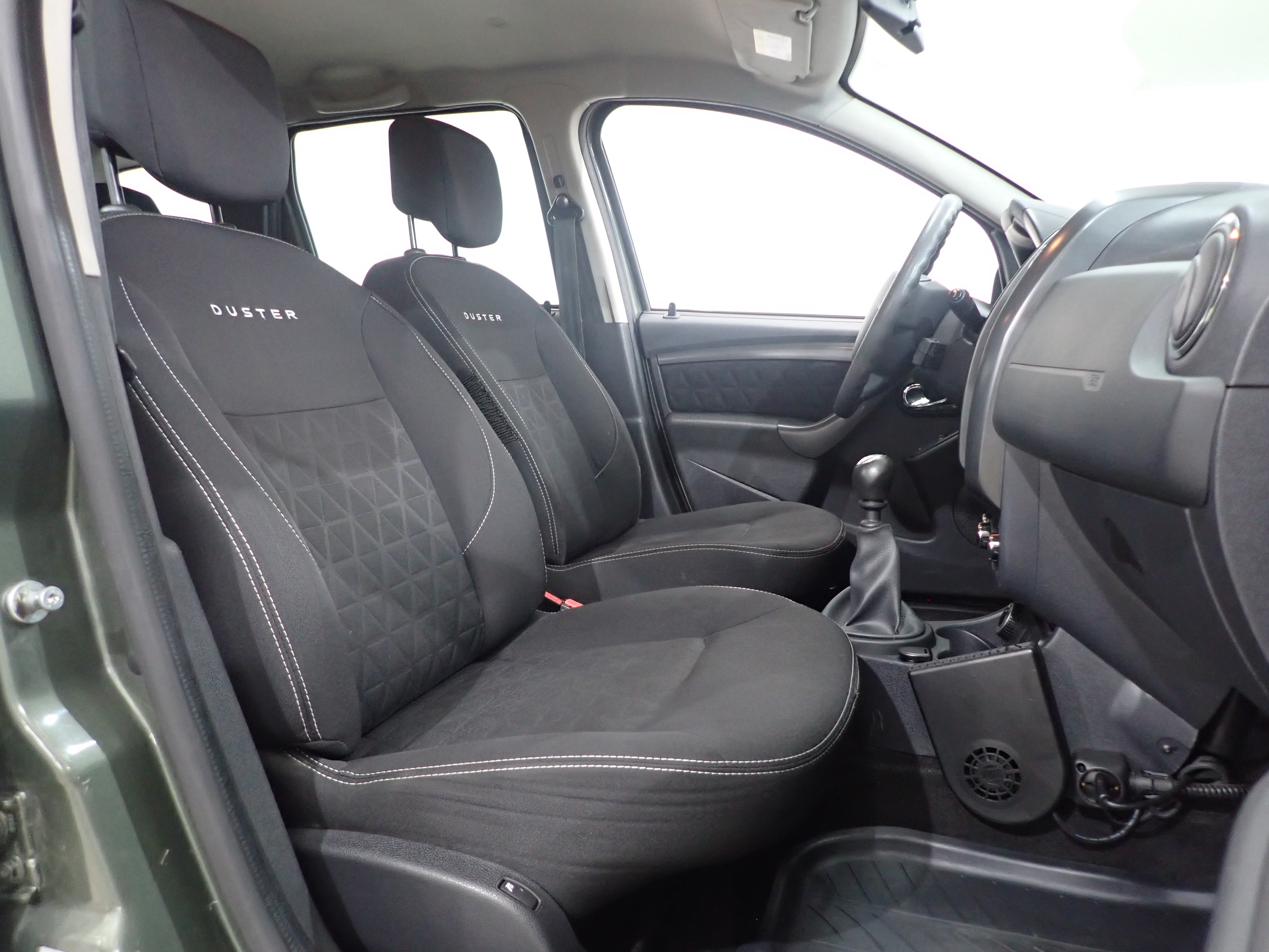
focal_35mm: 25
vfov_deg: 54.9
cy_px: 476
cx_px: 634
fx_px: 916
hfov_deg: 69.4
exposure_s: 1/30
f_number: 2
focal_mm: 4.5
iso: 500
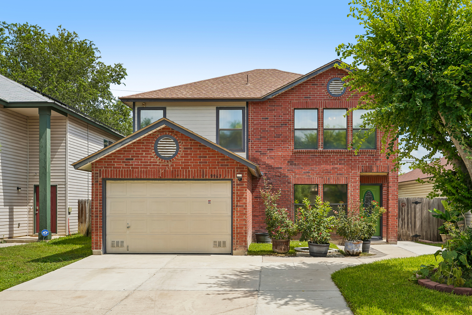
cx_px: 245
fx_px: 433
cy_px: 157
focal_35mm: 33
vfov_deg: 40.0
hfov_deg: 57.2
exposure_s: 1/250
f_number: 8
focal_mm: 31
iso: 100
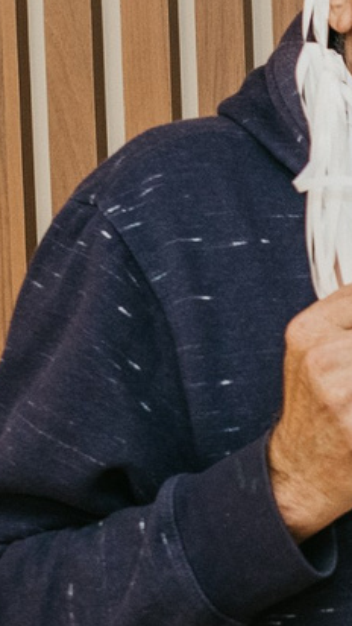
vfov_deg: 10.6
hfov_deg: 5.7
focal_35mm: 203
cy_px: 474
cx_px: 979
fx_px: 3366
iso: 250
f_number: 4
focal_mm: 29
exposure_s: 1/160
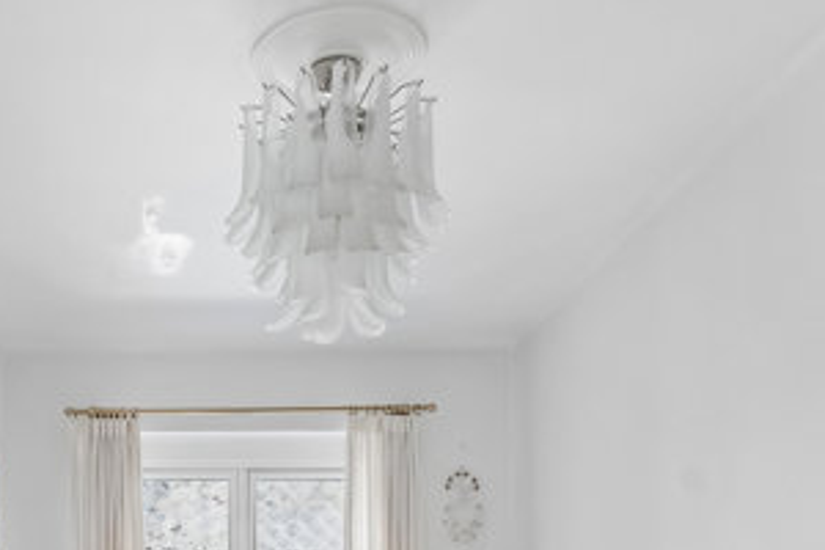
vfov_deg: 25.3
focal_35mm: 48
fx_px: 1100
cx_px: 99
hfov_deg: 38.6
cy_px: 659
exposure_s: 1/50
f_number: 10
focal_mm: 12
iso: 200
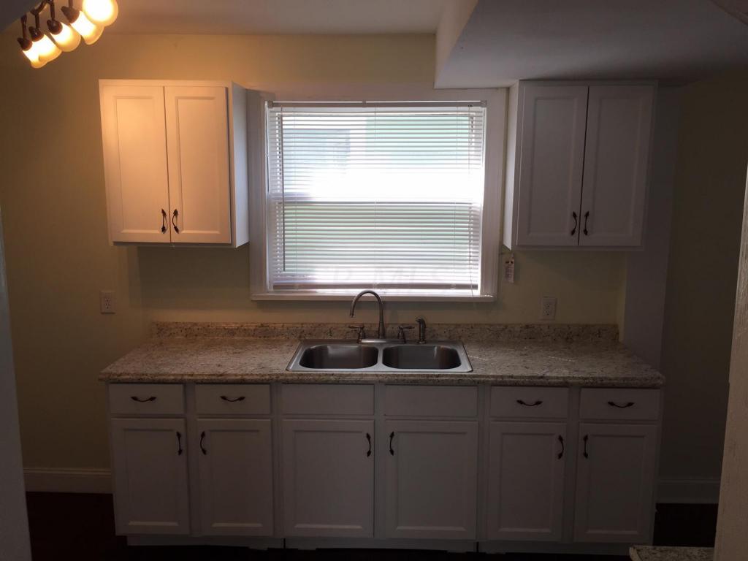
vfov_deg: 48.2
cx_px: 374
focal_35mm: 29
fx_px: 627
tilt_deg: -9.3
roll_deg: -1.1
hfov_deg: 61.7
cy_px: 280
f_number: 2.2
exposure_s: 1/129
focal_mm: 4.15
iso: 32
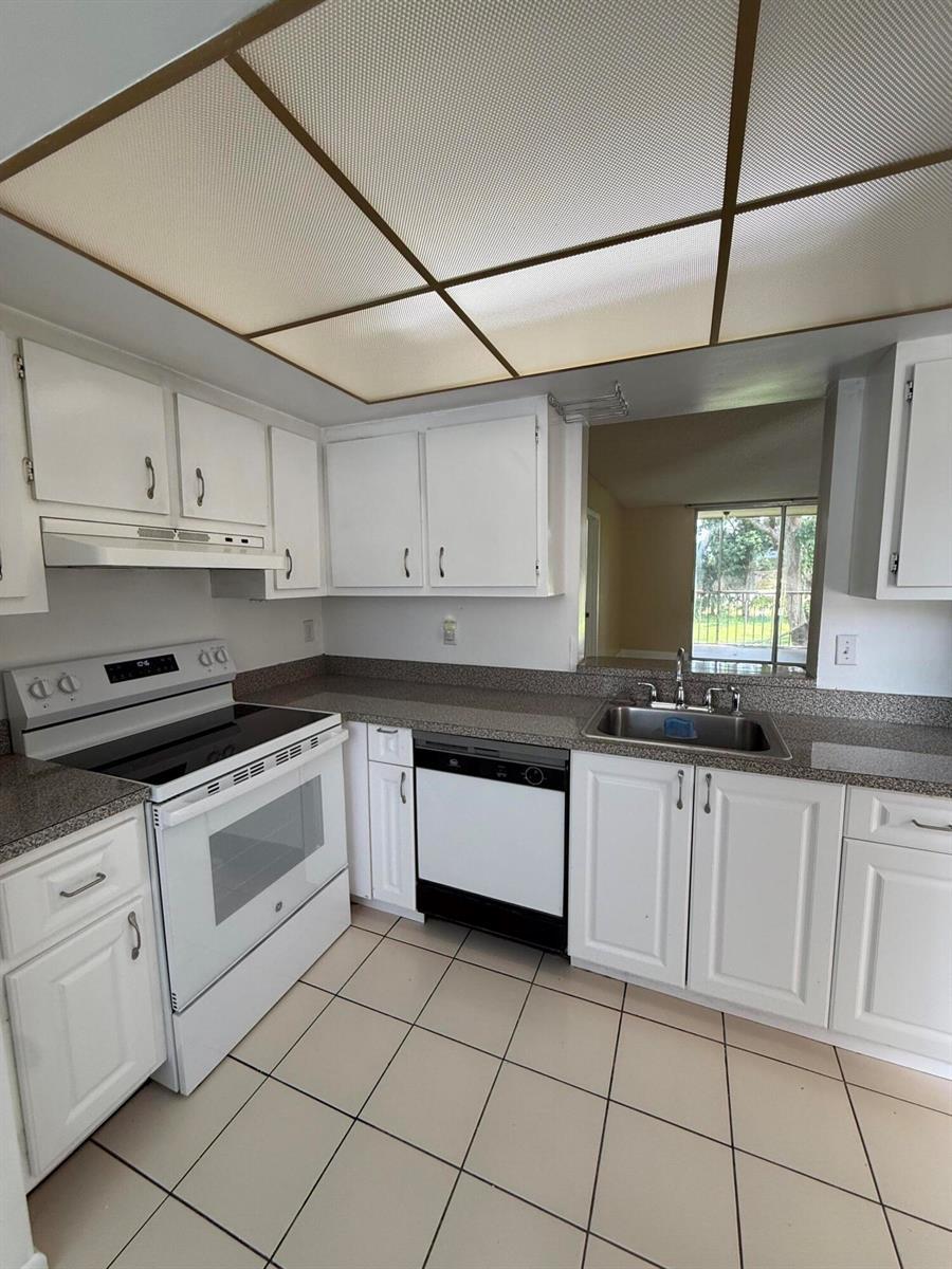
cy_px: 634
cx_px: 476
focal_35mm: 14
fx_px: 513
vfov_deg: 102.1
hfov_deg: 85.7
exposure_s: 1/120
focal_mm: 2.22
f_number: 2.2
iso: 125
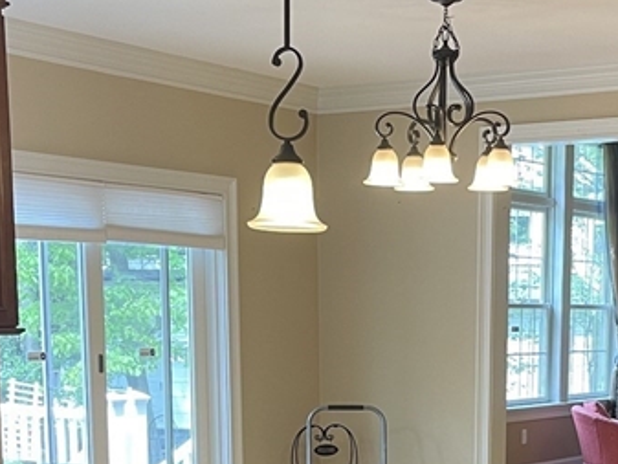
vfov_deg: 18.3
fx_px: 1357
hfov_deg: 25.5
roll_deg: -0.1
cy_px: 565
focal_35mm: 76
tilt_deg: -10.9
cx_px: 431
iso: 100
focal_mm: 5.1
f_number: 1.6
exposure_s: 1/60
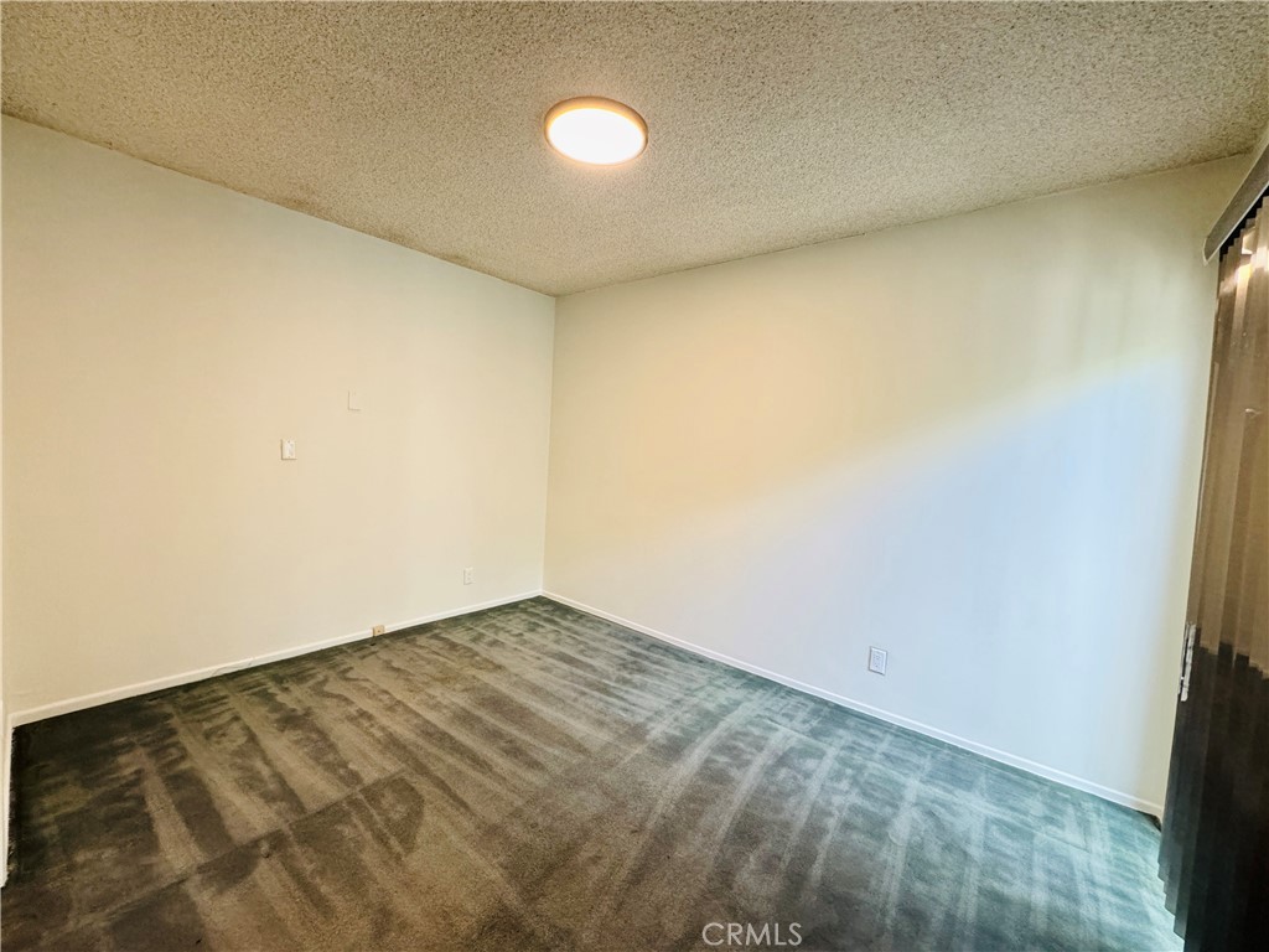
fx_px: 513
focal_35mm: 14
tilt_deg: -3.7
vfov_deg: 85.7
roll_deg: -3.5
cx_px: 634
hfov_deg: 102.1
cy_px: 476
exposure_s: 1/120
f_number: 2.2
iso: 320
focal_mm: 2.22
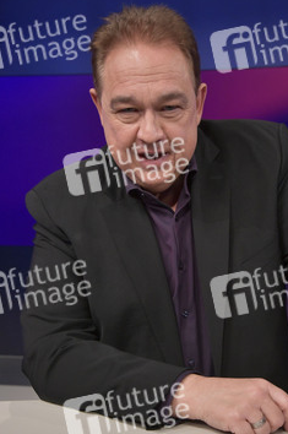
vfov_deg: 38.2
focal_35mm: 52
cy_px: 228
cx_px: 162
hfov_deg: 25.9
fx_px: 626
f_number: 6.3
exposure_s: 1/200
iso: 2500
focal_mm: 46
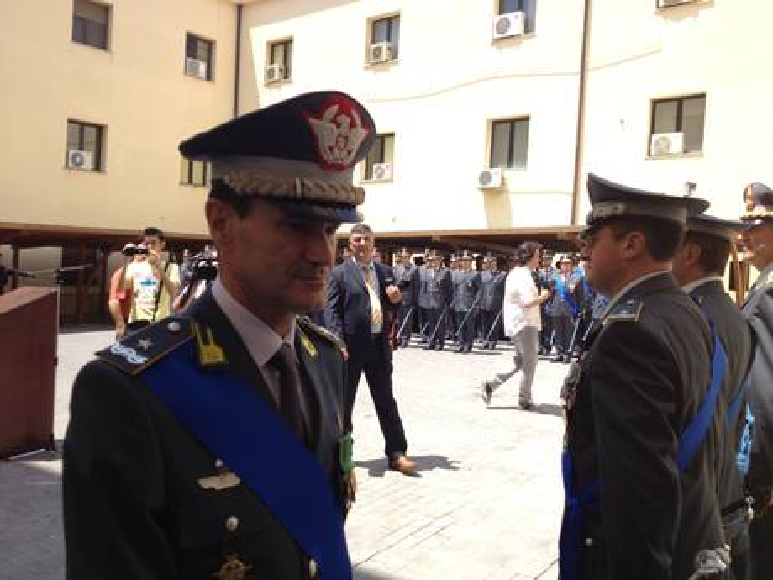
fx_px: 782
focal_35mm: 35
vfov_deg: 40.7
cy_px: 290
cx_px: 386
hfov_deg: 52.6
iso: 50
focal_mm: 4.28
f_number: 2.4
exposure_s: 1/812
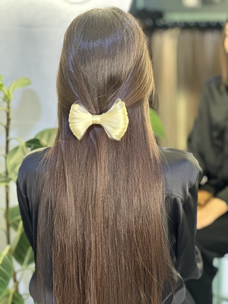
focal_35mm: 77
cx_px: 114
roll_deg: +0.4
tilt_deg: -12.4
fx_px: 676
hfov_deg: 19.1
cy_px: 152
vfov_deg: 25.3
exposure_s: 1/33
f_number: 2.8
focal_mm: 9
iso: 400
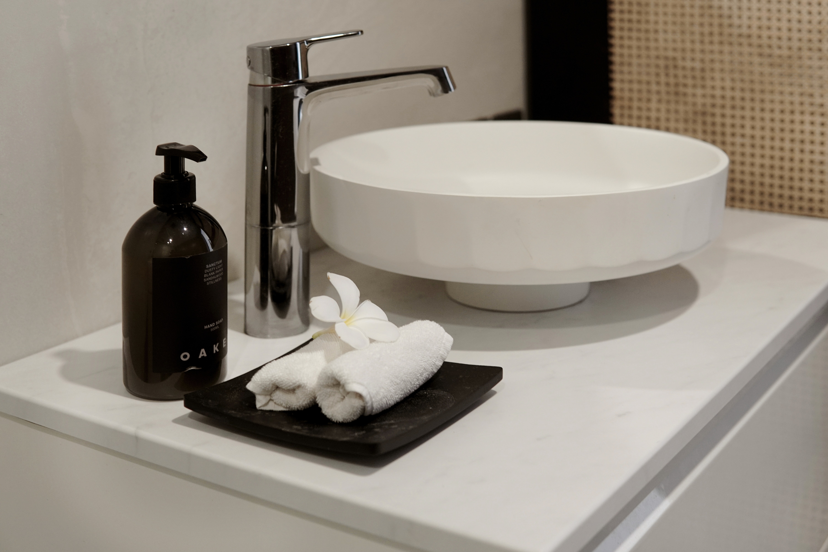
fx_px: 1035
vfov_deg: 29.9
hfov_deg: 43.6
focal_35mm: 45
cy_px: 276
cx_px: 414
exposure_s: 1/60
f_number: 2.5
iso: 800
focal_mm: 30
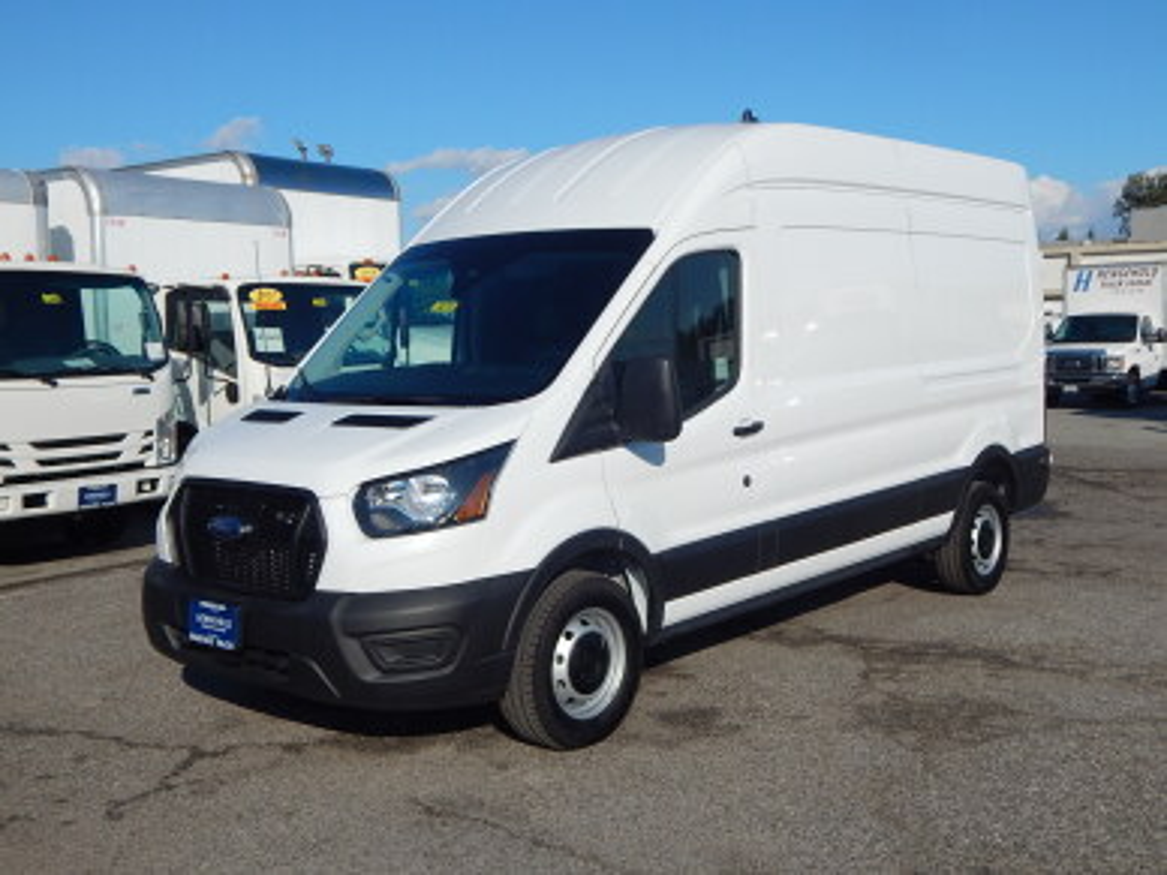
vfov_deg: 37.7
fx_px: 1281
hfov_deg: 49.0
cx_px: 584
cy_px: 438
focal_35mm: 38
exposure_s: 1/1000
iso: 125
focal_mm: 6.8
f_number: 6.9
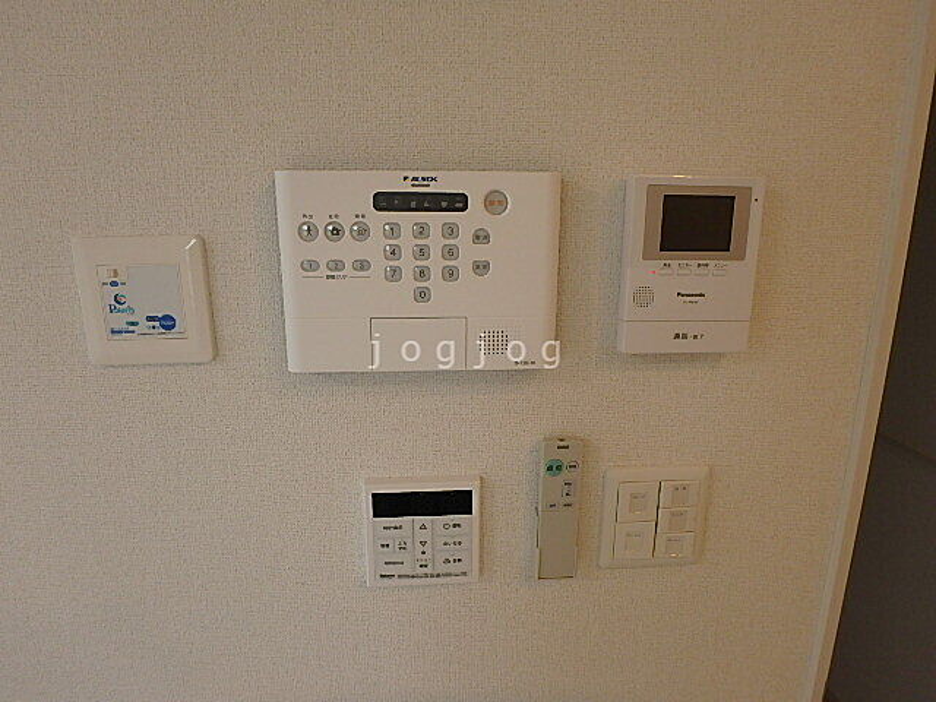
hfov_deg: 79.0
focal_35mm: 21
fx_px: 568
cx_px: 468
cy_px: 351
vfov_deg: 63.4
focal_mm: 3.7
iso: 160
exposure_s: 1/60
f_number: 3.5
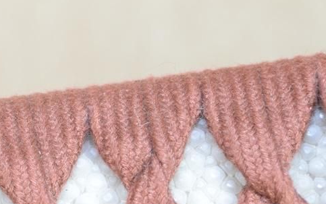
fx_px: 4127
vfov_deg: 2.8
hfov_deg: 4.5
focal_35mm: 464
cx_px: -130
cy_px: 236
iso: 400
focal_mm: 105
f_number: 11
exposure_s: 1/1.6
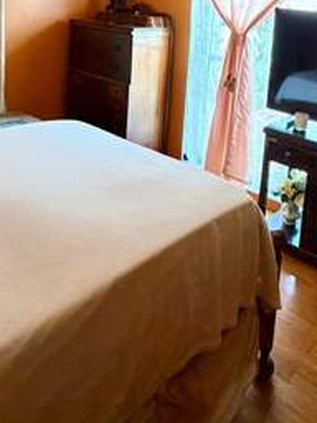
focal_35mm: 35
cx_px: 208
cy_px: 55
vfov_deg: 48.0
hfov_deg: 40.3
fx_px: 427
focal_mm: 2.22
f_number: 2.2
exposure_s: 1/60
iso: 320
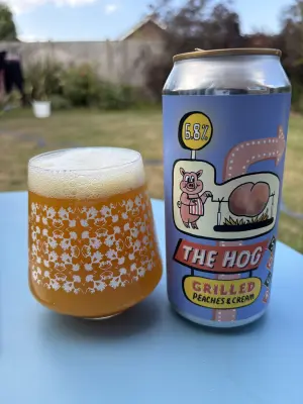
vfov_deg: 67.3
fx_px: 303
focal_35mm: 26
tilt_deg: -20.1
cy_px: 202
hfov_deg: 53.1
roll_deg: +0.0
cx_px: 152
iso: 50
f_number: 1.6
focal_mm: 5.96
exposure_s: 1/502
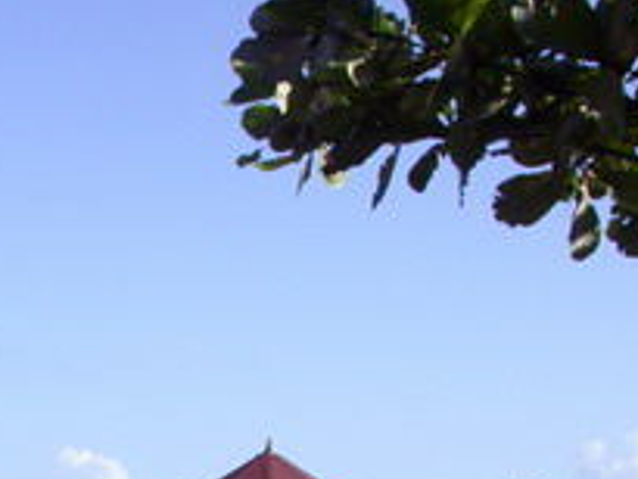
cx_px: -163
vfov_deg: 14.4
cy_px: 619
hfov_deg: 18.6
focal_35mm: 99
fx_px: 1826
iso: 100
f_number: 7.5
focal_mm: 7.85
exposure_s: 1/297
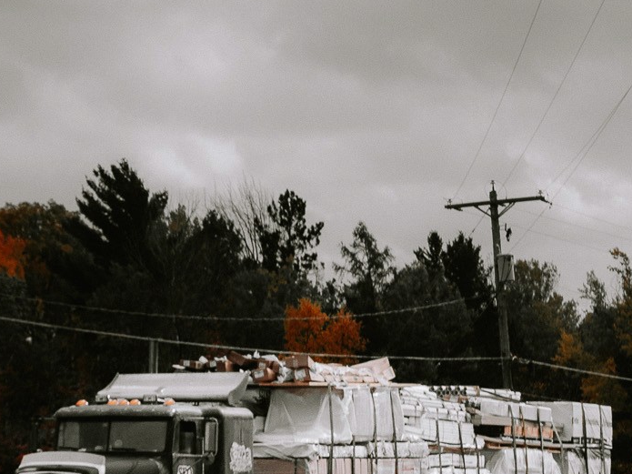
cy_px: 372
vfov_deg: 9.7
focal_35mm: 153
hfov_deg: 12.6
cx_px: -100
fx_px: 2793
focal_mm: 25
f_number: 5
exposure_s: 1/800
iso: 200
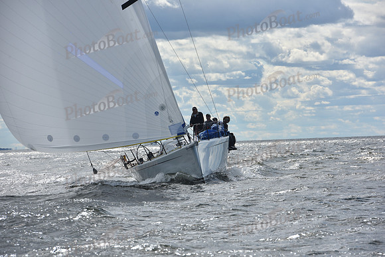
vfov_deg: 7.0
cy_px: 128
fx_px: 2086
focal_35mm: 195
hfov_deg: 10.5
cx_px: 192
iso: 250
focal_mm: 195
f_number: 10
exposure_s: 1/1000
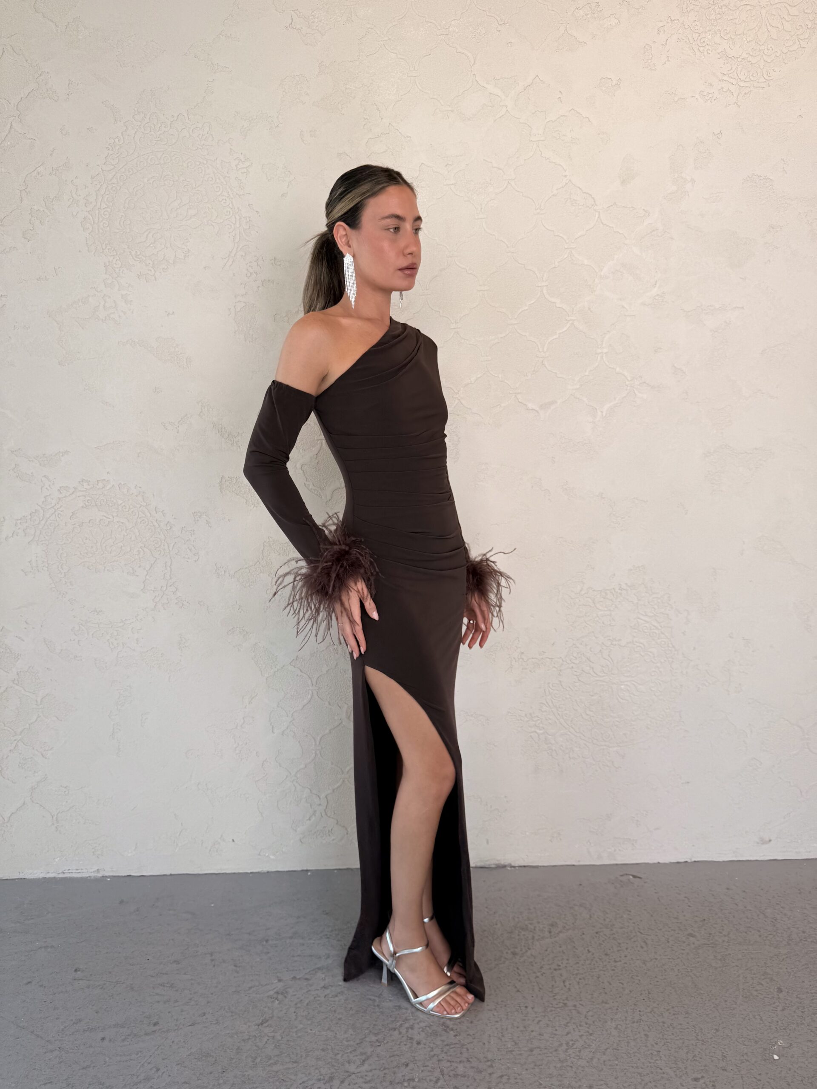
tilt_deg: -7.1
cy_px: 544
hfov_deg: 56.8
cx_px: 408
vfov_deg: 71.6
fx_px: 755
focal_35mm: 24
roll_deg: +2.2
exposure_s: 1/325
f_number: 1.78
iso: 80
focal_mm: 6.76
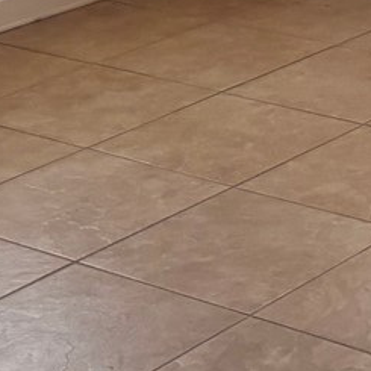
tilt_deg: -1.0
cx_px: 548
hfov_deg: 11.2
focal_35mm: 150
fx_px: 1819
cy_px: -471
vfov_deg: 10.3
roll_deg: +0.8
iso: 125
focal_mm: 5.96
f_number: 1.6
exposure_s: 1/121
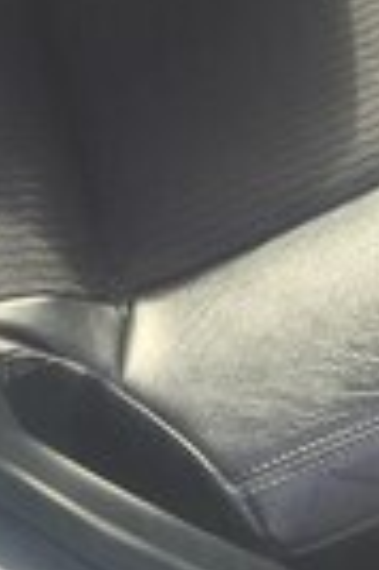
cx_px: 566
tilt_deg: -39.0
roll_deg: -8.3
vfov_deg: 16.3
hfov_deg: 11.7
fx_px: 1773
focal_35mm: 112
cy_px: -336
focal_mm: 4.15
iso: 32
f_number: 2.2
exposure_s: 1/100
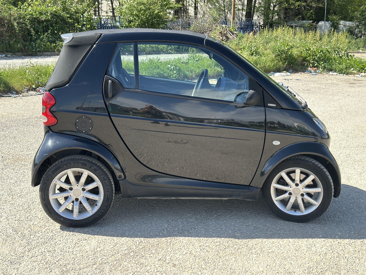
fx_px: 508
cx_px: 183
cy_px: 138
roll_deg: -2.1
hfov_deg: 39.7
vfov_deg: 30.3
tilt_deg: -11.3
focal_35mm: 48
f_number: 1.78
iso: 80
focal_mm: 6.86
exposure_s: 1/830
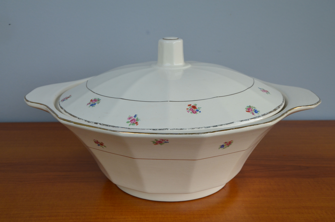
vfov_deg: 26.4
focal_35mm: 51
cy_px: 111
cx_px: 168
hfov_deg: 39.0
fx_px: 474
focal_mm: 34
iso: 400
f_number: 10
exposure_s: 1/60
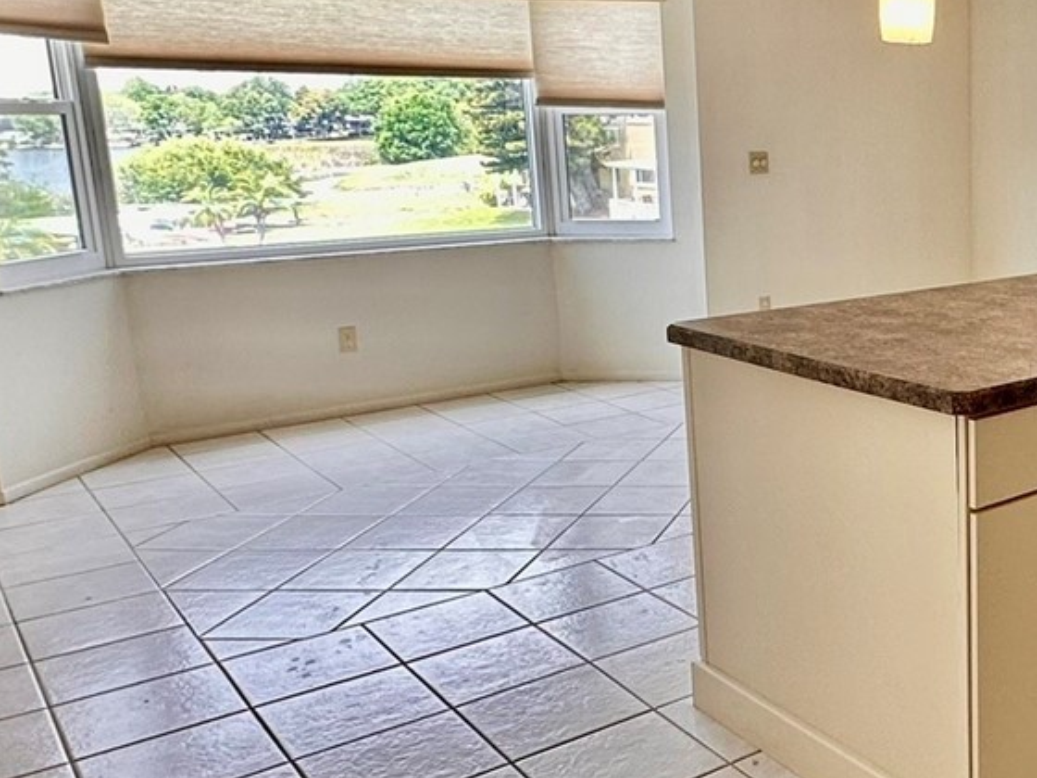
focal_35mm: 40
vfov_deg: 35.9
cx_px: 1022
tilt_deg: -11.3
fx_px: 1198
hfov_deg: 41.2
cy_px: 363
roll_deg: -0.8
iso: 80
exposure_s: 1/120
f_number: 2.2
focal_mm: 2.22
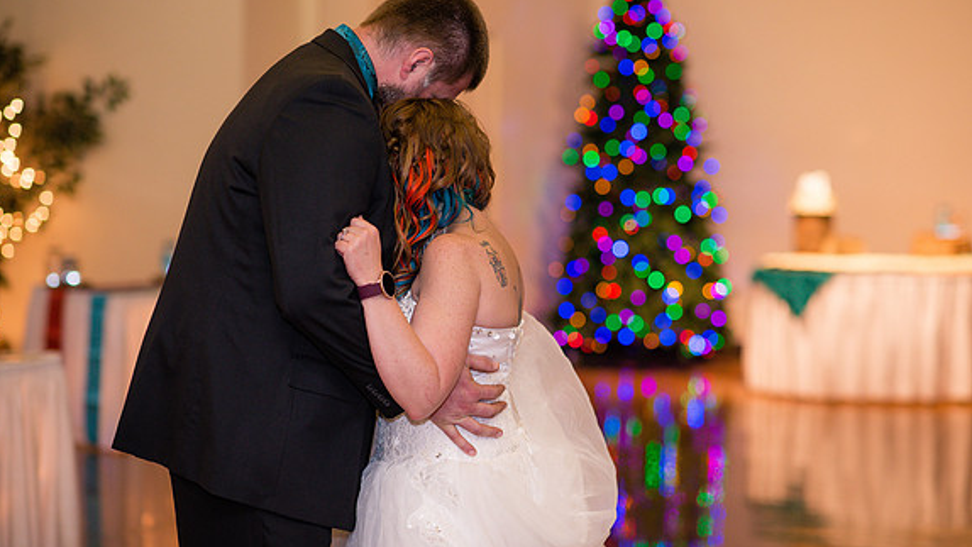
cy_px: 252
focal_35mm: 94
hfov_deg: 22.7
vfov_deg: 12.9
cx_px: 494
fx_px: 2423
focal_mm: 85
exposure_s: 1/125
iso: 640
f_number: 2.2
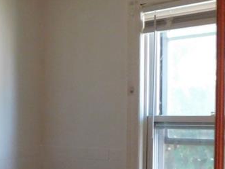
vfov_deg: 20.4
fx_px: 461
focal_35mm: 71
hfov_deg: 24.5
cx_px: -53
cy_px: 146
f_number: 3
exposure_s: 1/20
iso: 400
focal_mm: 4
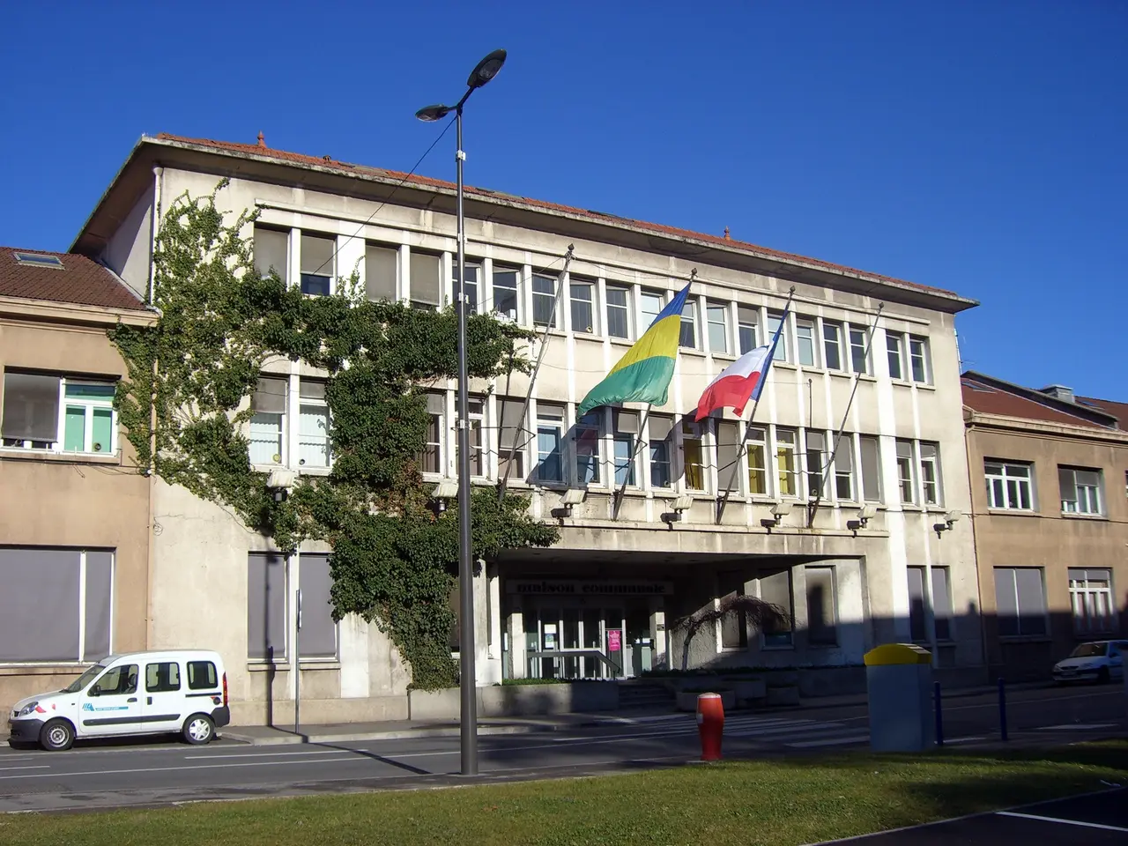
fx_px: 1238
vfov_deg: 37.7
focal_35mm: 38
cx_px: 564
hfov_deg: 49.0
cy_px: 423
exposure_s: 1/1000
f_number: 4.3
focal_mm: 6.2
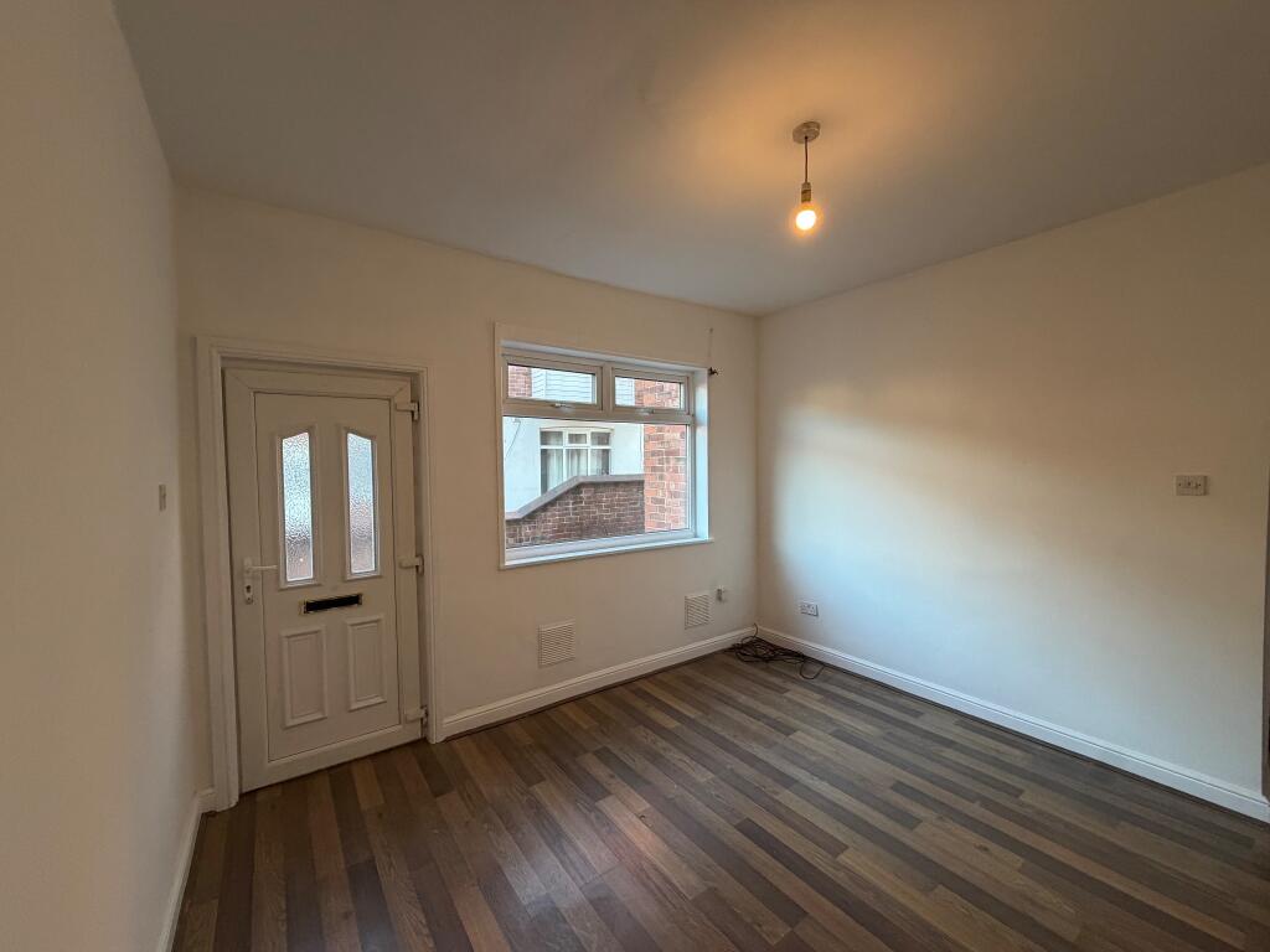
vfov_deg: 85.7
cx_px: 635
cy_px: 476
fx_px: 514
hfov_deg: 102.1
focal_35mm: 14
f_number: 2.2
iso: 320
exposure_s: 1/87
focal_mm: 2.22
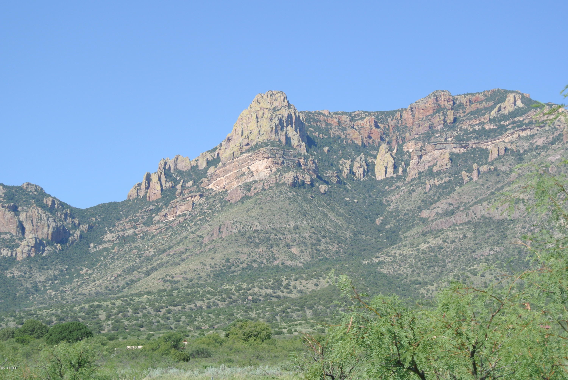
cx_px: 284
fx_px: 1279
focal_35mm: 81
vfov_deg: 16.9
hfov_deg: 25.0
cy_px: 190
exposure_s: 1/320
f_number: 5.6
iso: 100
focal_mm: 30
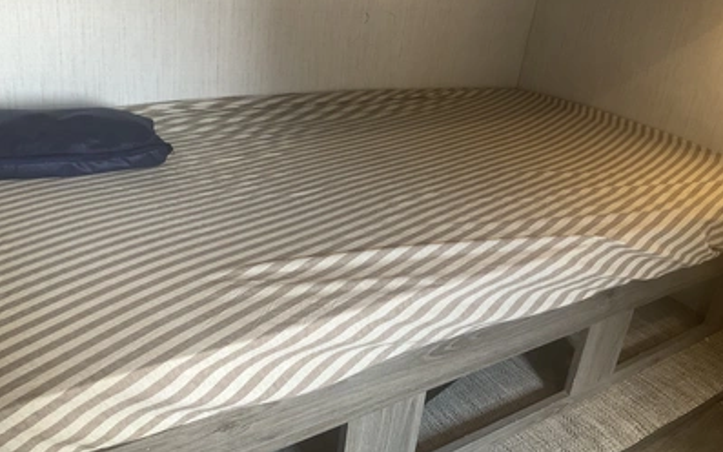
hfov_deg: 61.2
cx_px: 362
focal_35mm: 31
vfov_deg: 40.5
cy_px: 190
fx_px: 611
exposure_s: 1/90
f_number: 1.8
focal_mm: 3
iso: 64
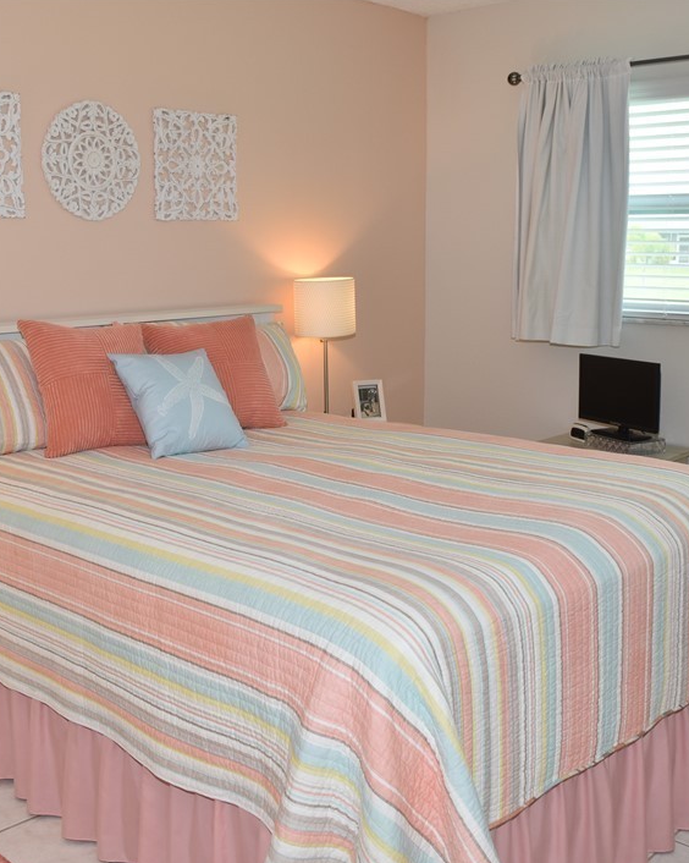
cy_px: 439
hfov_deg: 38.1
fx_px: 995
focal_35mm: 39
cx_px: 293
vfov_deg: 46.9
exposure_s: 1/125
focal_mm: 18
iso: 360
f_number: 5.6
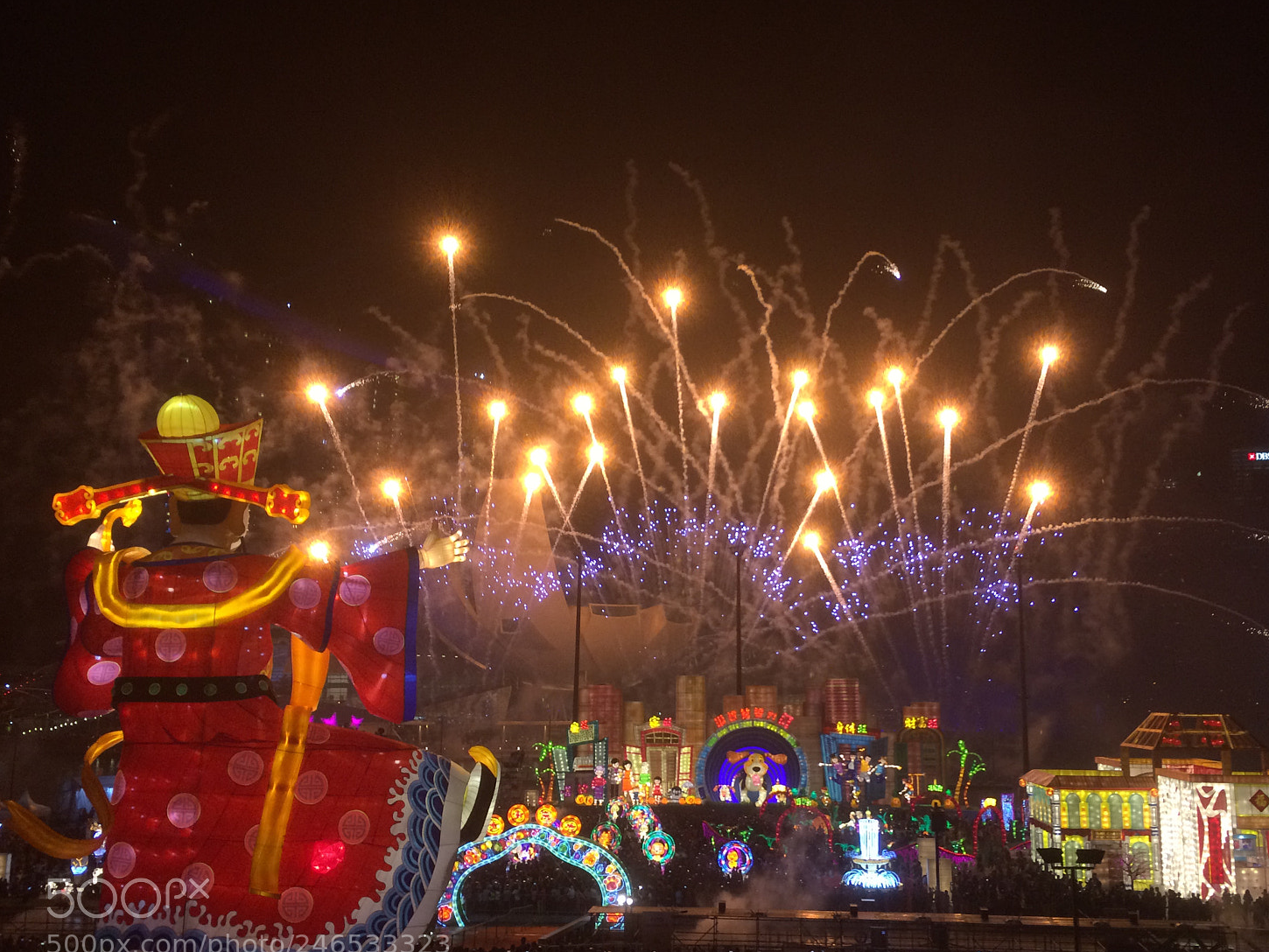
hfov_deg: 56.7
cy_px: 488
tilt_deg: +8.2
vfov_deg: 44.2
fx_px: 1173
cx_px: 692
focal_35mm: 32
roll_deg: -0.2
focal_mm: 4.15
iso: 80
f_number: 2.2
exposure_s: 1/33
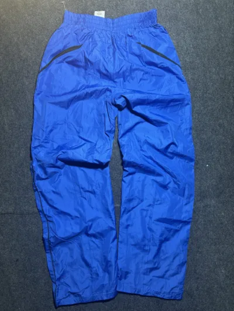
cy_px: 156
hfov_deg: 53.1
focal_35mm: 26
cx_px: 117
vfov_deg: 67.3
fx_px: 234
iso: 80
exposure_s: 1/50
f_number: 1.5
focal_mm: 5.7
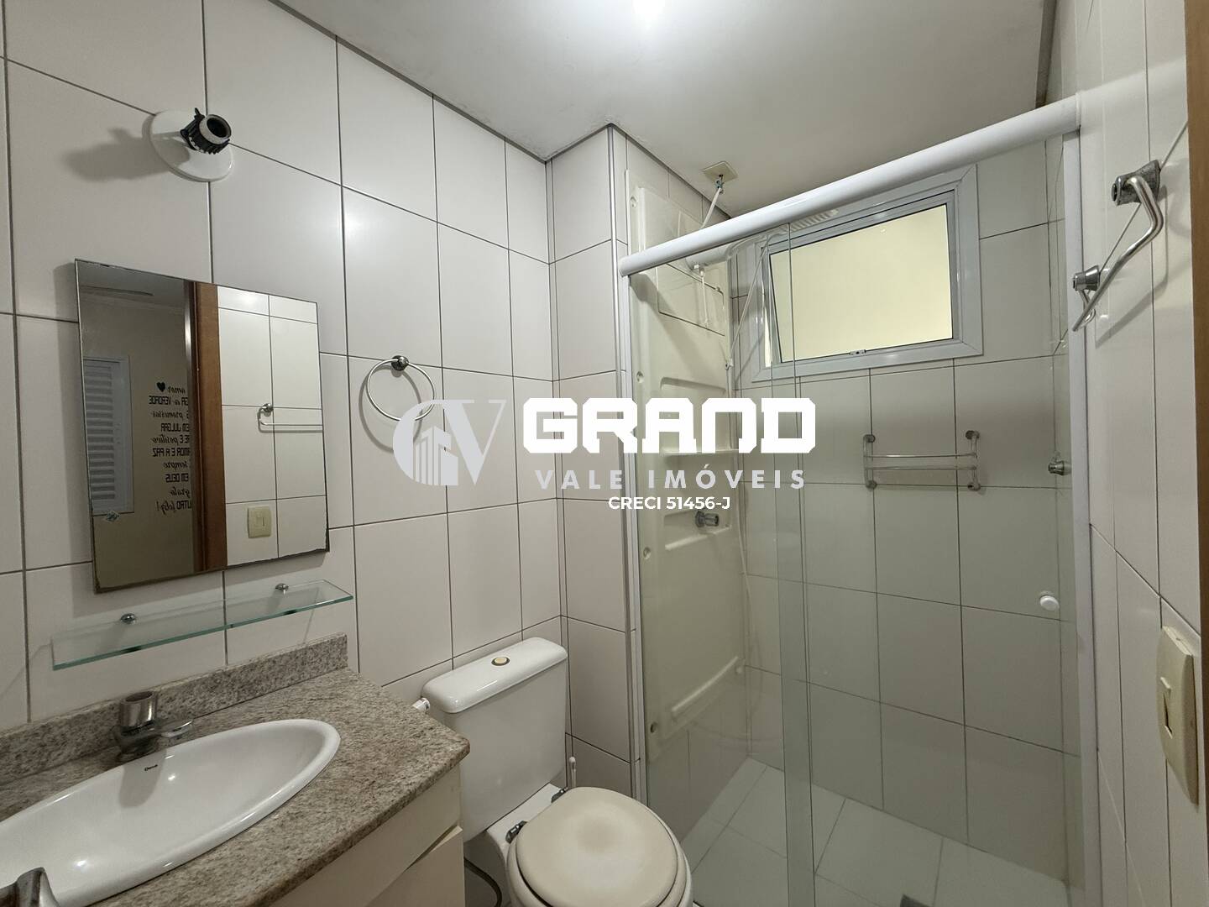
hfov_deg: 102.1
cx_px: 604
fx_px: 489
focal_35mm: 14
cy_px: 454
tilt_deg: +0.9
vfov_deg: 85.7
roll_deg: +1.8
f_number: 2.2
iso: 200
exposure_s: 1/120
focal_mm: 2.22
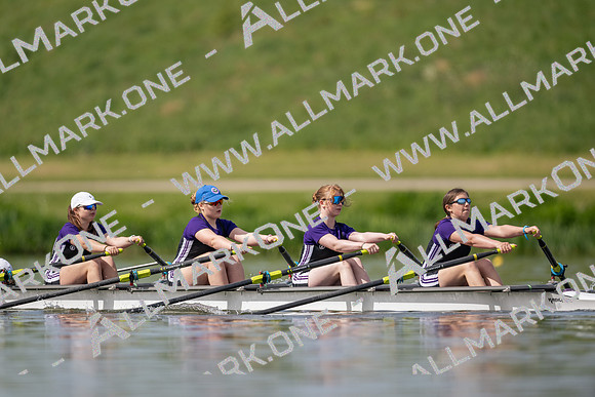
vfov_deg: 2.3
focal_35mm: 600
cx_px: 298
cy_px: 198
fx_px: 9919
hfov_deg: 3.4
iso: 250
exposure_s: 1/2500
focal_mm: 600
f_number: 4
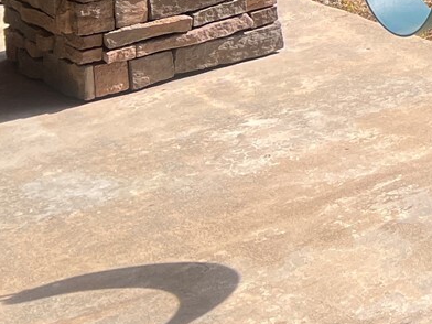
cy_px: -279
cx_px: 807
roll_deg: +0.5
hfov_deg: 15.6
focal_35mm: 106
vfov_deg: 12.6
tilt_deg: -7.2
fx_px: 1323
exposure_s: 1/1361
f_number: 1.5
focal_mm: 5.7
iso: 50
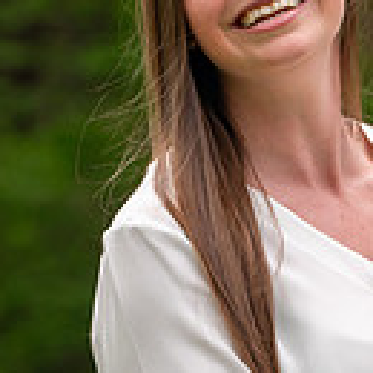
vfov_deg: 2.8
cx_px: 523
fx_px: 7534
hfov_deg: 2.8
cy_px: 72
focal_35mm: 618
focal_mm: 135
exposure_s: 1/800
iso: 400
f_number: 5
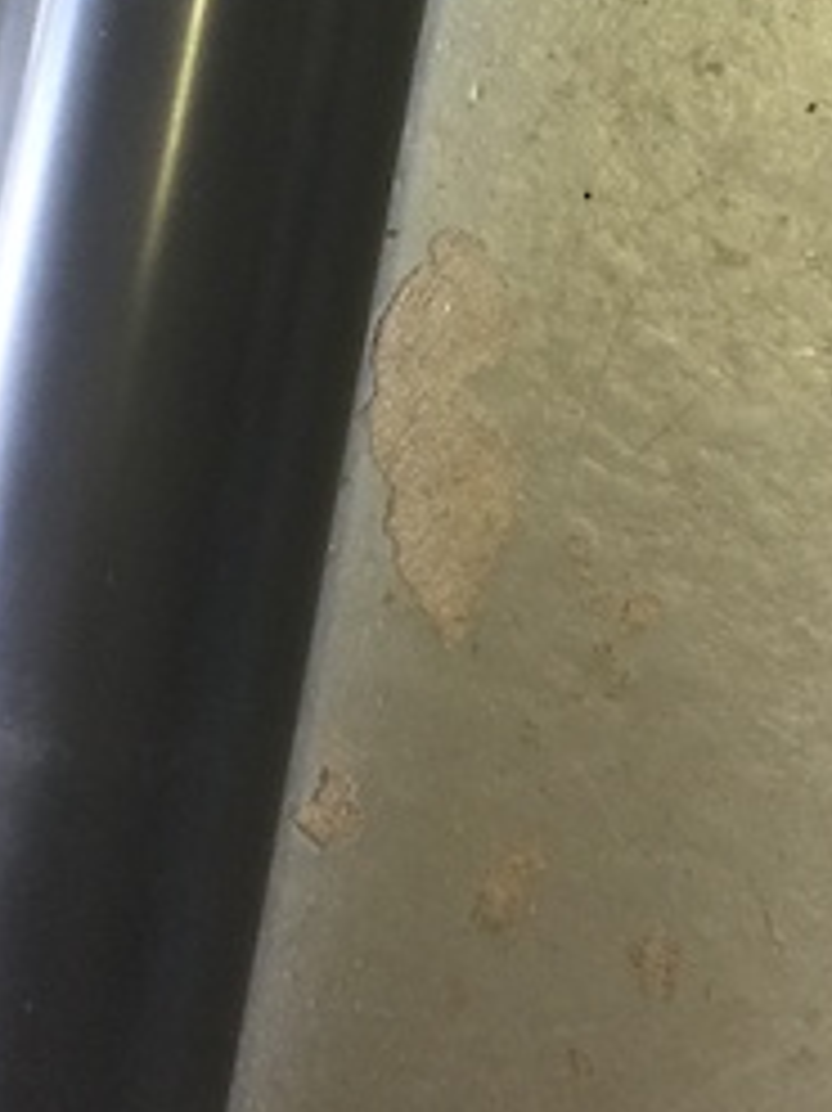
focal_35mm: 94
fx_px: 3015
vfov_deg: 19.2
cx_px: 427
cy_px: -356
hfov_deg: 15.7
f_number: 2.2
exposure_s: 1/15
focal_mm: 4.15
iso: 32
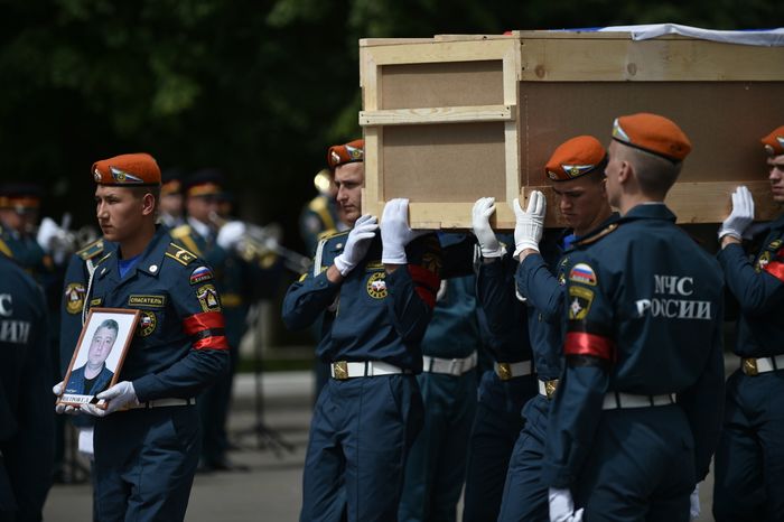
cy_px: 261
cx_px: 392
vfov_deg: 6.9
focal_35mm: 200
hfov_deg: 10.3
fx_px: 4353
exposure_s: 1/2500
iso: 100
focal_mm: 200
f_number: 4
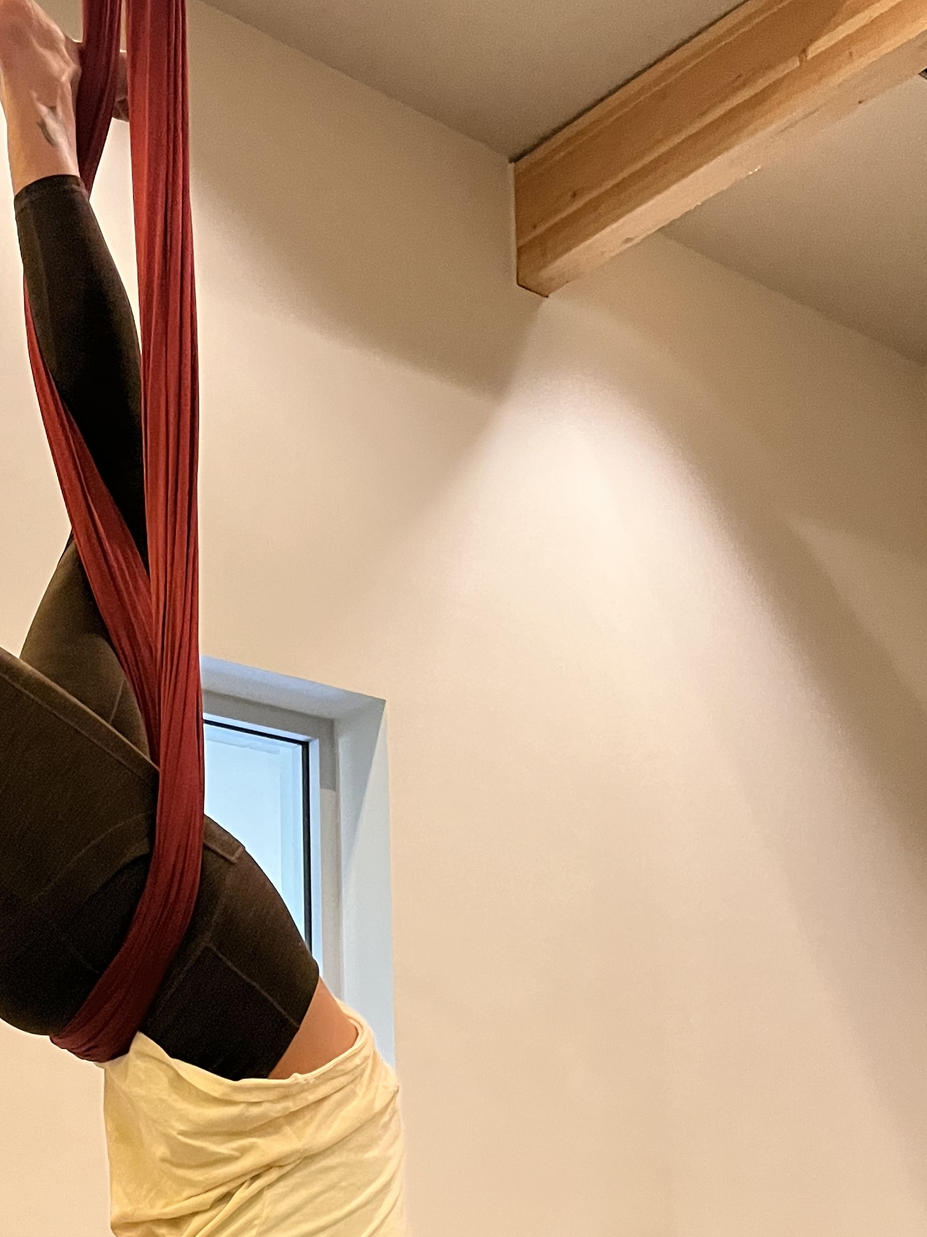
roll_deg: +0.0
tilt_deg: +11.2
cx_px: 88
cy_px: 987
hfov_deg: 29.0
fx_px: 1714
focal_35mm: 48
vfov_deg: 38.2
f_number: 1.6
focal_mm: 5.1
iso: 500
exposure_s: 1/60
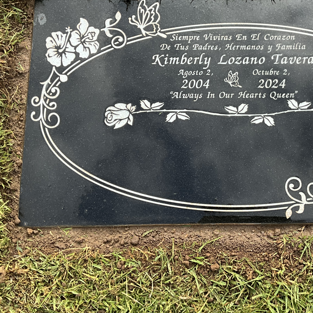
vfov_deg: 37.3
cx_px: 217
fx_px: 460
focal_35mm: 45
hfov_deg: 37.0
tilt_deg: -76.6
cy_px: 119
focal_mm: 3
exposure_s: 1/397
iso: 25
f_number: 1.8
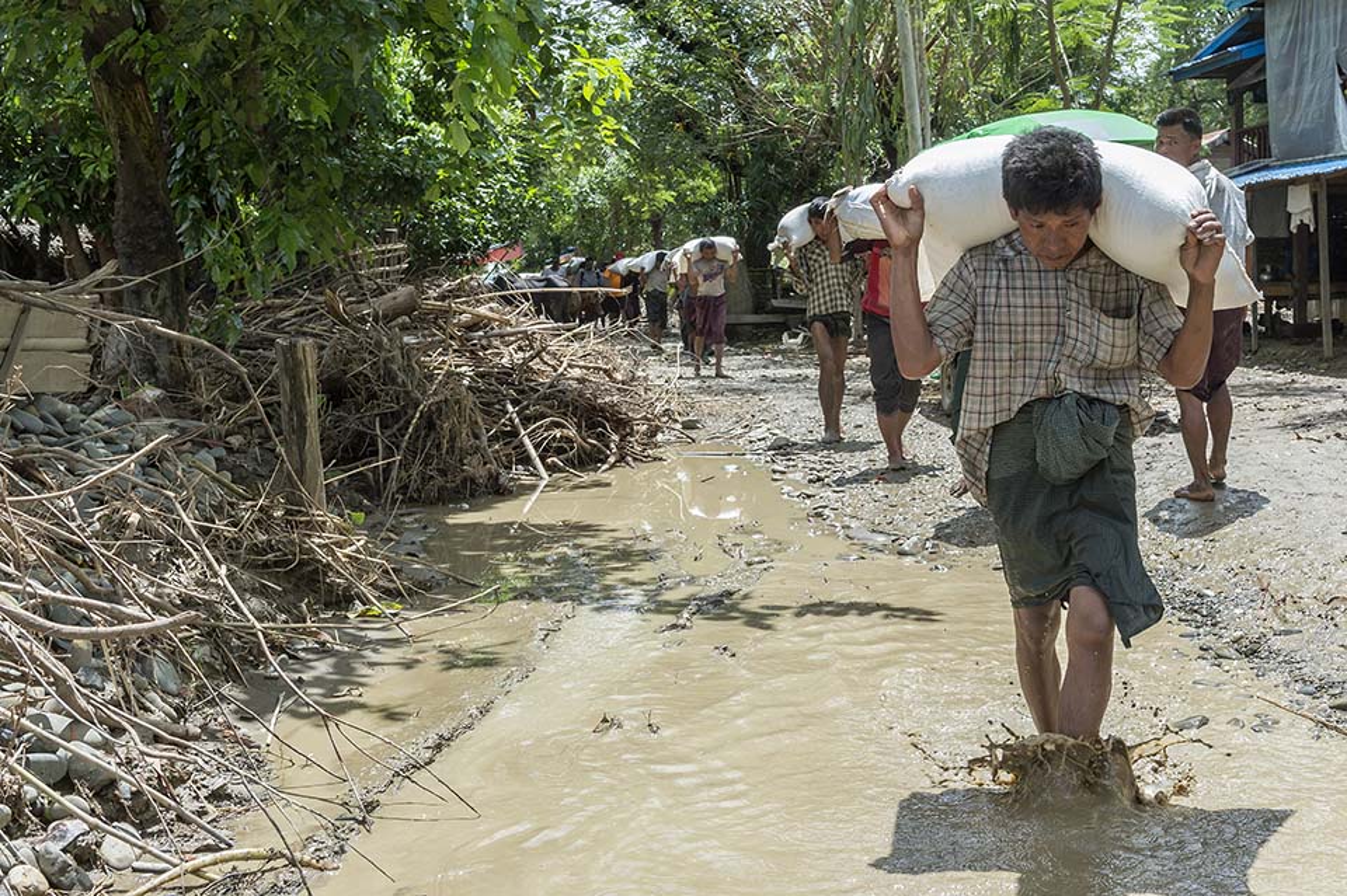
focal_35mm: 36
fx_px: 1346
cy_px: 448
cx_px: 674
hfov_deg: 53.2
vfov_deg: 36.8
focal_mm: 36
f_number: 11
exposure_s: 1/250
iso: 400
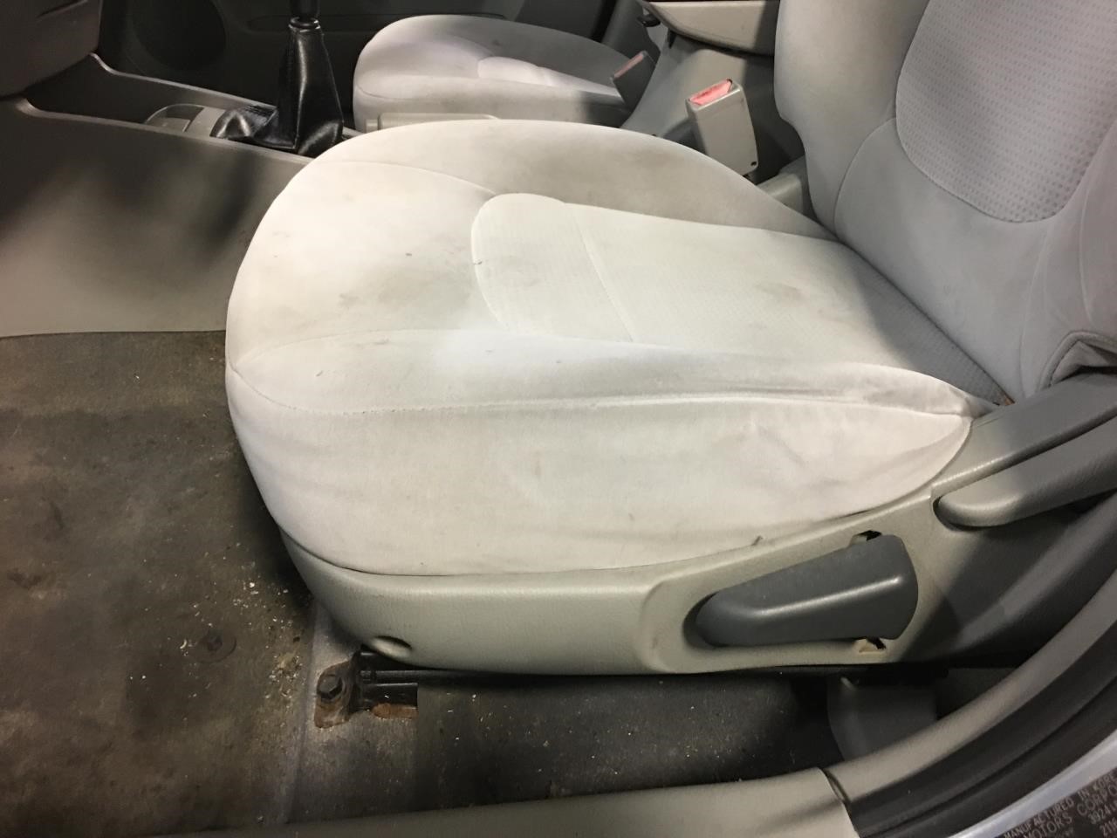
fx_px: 936
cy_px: 419
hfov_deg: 61.7
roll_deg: +0.7
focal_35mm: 29
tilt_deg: -31.8
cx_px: 558
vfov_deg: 48.2
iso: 100
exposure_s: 1/10
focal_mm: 4.15
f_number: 2.2
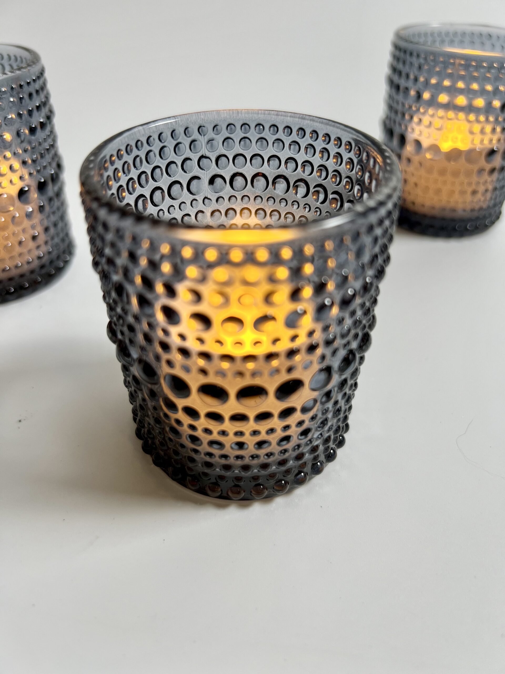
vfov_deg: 67.3
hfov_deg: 53.1
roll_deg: -0.4
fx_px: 506
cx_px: 252
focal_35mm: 26
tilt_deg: -40.2
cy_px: 337
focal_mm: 5.7
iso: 100
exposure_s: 1/120
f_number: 1.5
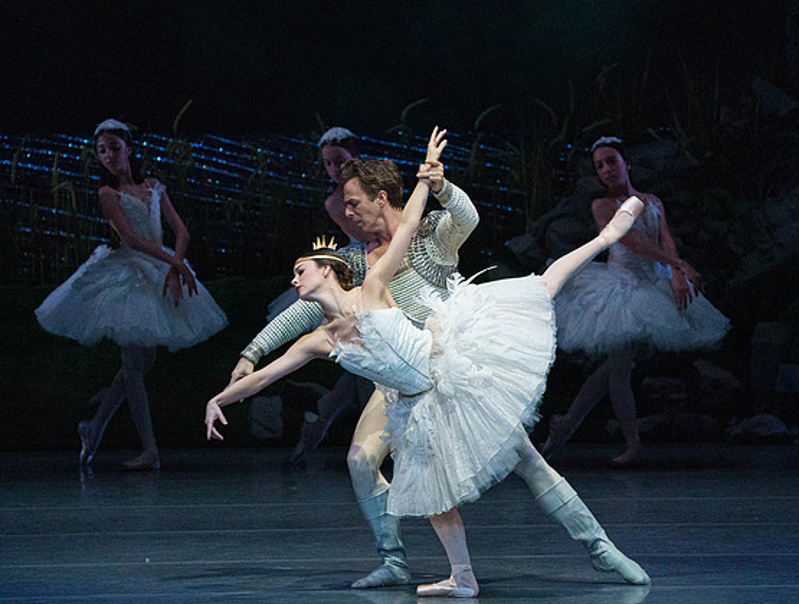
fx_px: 10273
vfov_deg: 3.4
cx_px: 428
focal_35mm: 444
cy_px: 285
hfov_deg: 4.5
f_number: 5.6
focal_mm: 358
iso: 8000
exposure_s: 1/320
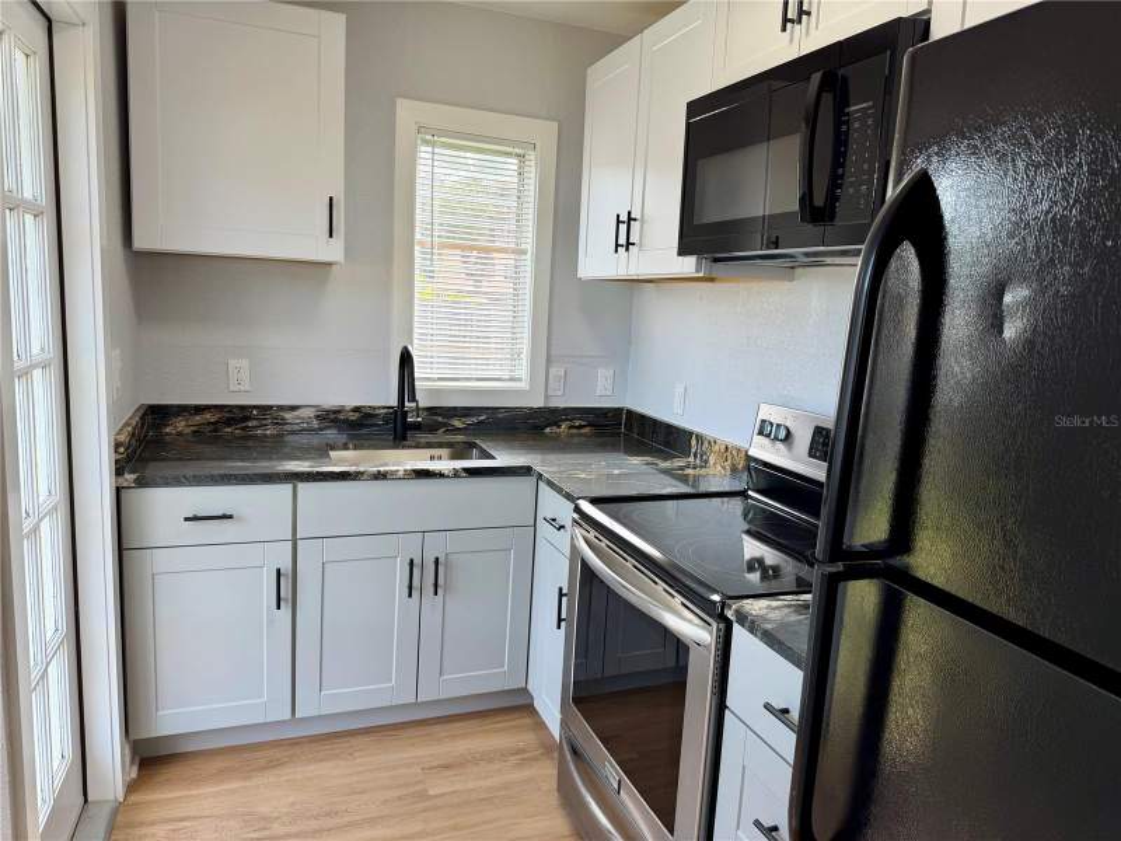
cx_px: 560
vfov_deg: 56.8
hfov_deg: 71.6
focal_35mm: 24
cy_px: 420
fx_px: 777
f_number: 1.78
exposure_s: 1/132
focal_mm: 6.76
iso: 50
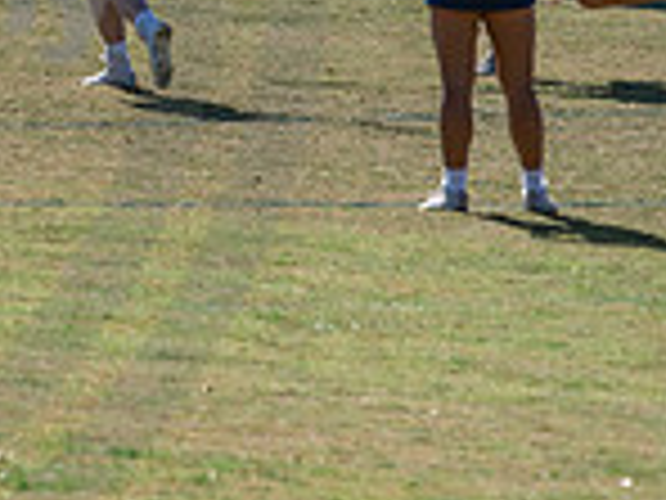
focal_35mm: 679
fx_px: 13064
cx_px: -468
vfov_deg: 2.2
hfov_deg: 2.9
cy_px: -65
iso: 250
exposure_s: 1/1600
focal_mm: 180
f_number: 5
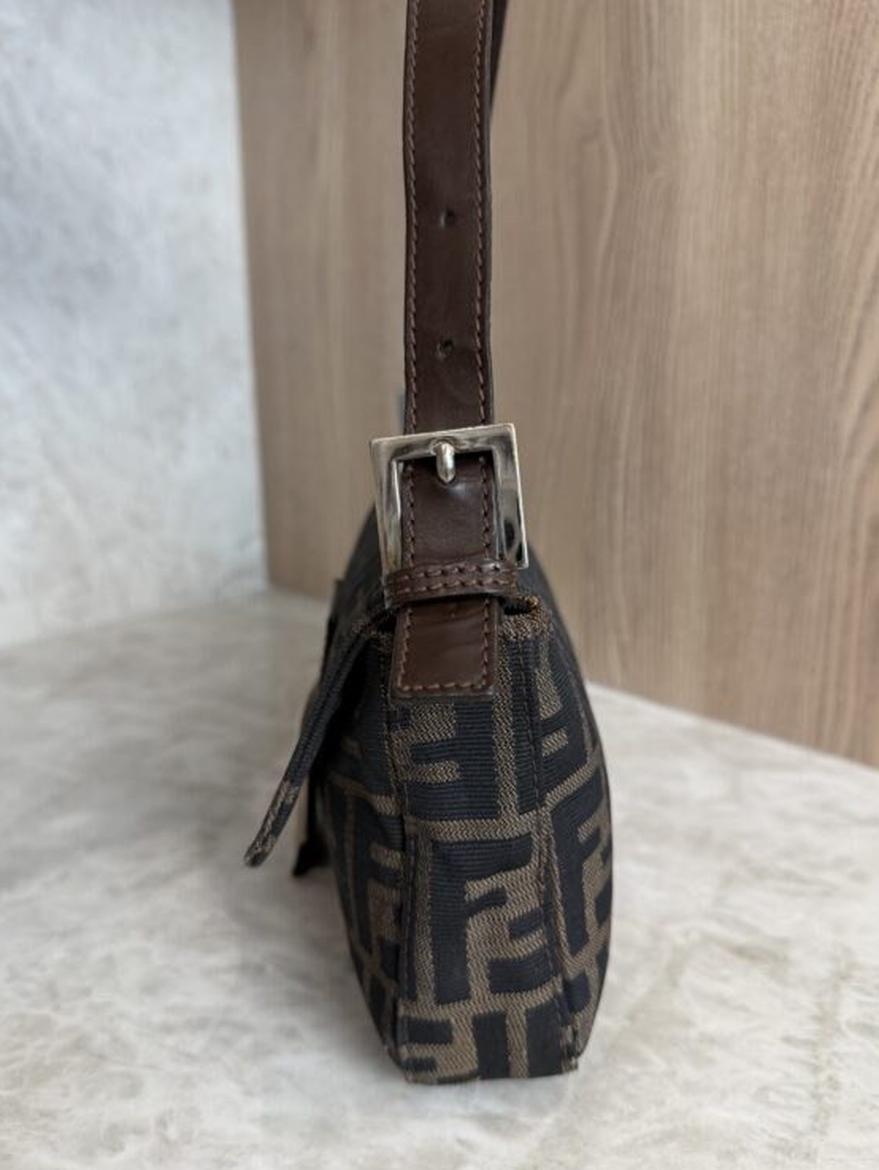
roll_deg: +0.5
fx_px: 880
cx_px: 435
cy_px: 596
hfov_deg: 53.1
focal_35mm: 26
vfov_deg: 67.3
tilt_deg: -16.0
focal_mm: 6.76
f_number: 1.78
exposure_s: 1/120
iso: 160
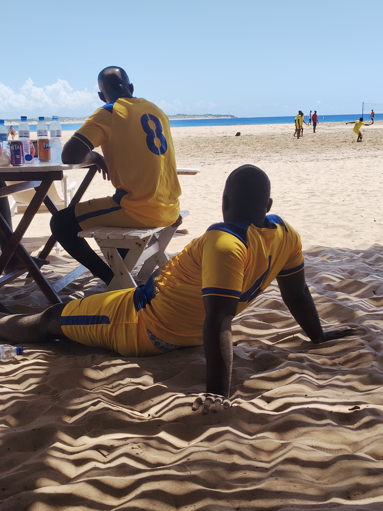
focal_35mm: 50
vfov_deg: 38.2
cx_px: 192
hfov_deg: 29.1
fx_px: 738
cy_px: 256
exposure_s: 1/860
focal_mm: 5.56
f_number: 1.88
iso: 50
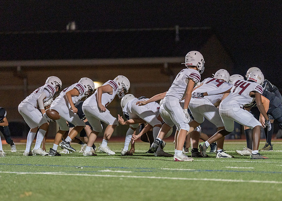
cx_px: 145
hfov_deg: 8.5
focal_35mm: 238
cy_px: 108
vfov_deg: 6.0
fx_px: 1908
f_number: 2.8
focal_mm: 200
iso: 2000
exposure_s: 1/1000
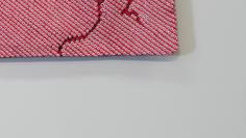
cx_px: -253
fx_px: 2134
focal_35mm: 327
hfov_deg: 6.4
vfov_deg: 3.7
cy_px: 27
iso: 640
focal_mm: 68
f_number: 4
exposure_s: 1/80
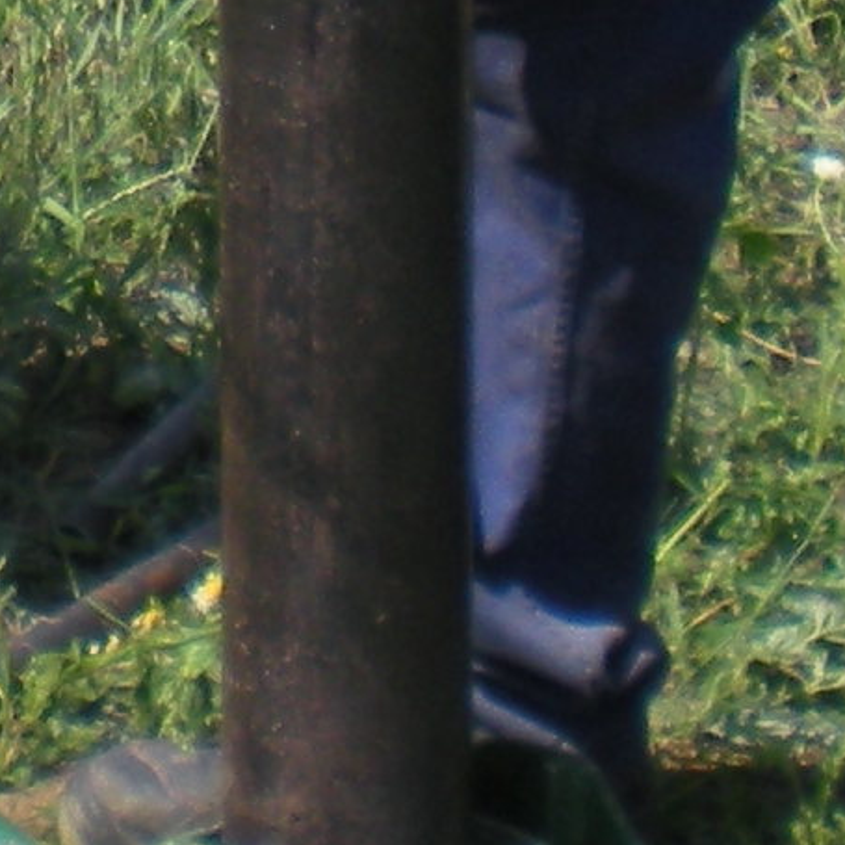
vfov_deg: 7.1
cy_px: -609
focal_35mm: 241
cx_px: -71
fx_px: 6656
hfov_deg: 7.2
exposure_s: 1/457
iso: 64
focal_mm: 6.3
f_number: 4.6
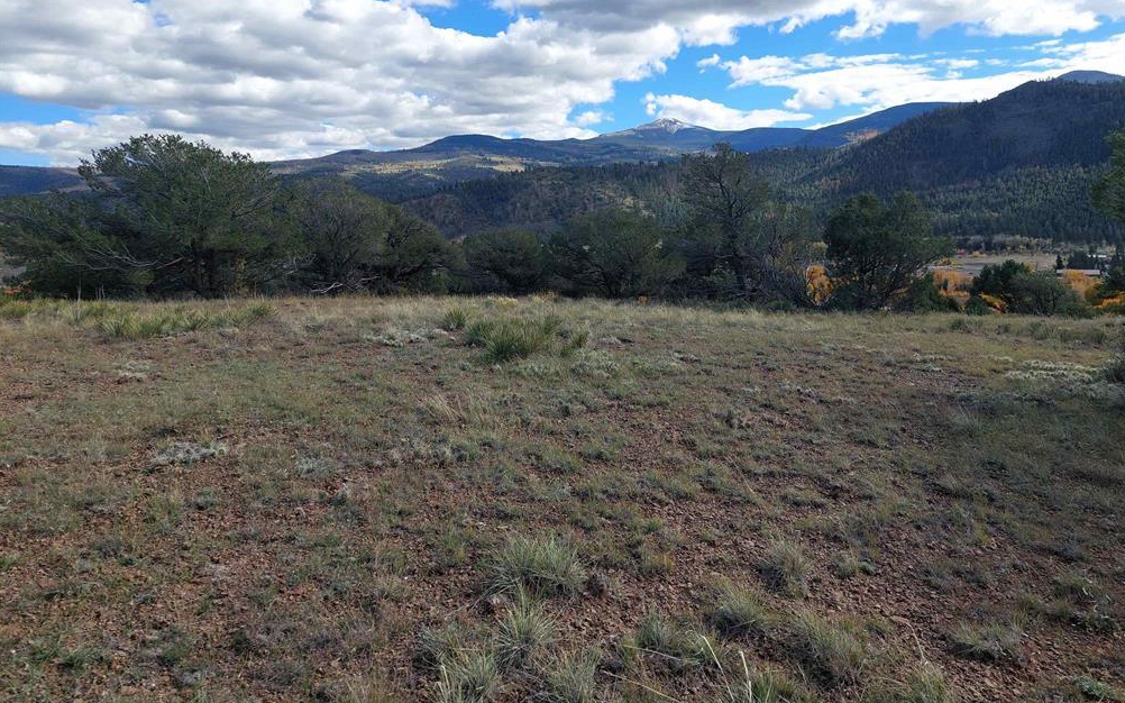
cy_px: 280
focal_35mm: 26
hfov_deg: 70.4
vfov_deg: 47.3
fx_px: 797
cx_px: 570
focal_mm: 5.23
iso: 40
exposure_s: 1/1418
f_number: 1.8
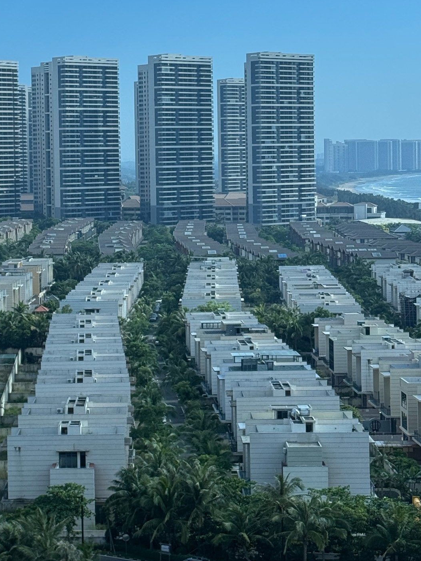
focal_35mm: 93
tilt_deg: -1.6
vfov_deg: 21.0
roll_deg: +1.0
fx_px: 1508
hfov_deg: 15.8
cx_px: 90
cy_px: 196
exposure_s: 1/3610
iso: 64
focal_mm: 6.76
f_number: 1.78
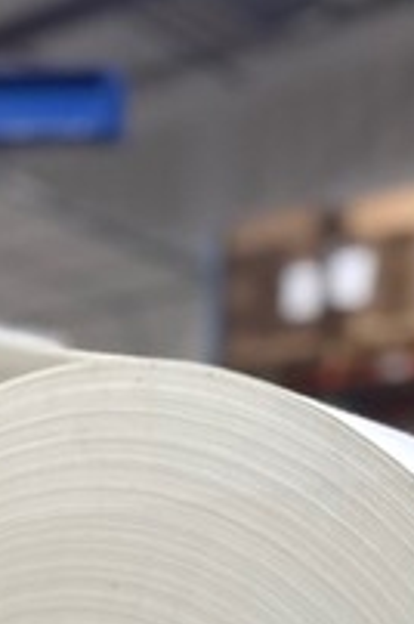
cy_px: 1060
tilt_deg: -4.9
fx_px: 1714
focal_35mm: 99
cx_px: 442
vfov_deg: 17.5
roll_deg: -3.1
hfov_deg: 13.5
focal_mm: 6.76
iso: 160
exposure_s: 1/120
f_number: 1.78
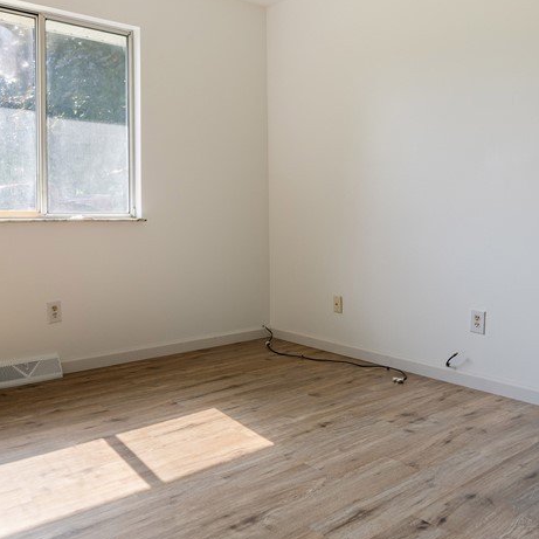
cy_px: 192
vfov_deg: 50.4
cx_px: 202
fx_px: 564
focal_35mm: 32
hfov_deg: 50.6
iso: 400
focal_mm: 16
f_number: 4
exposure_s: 1/20
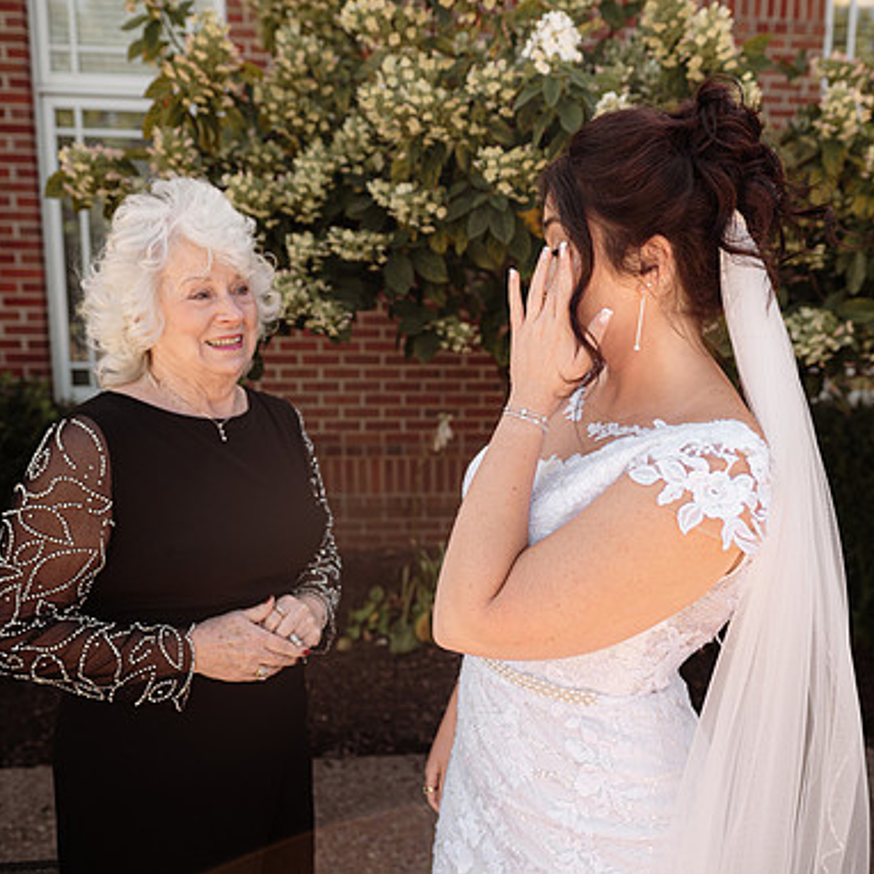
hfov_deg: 52.3
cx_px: 510
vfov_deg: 52.5
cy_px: 434
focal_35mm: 31
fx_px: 886
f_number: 2.8
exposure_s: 1/640
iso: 160
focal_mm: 24
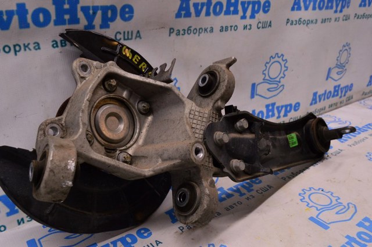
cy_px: 124
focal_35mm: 33
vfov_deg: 39.9
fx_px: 341
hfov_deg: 57.3
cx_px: 186
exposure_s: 1/125
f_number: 8
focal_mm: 22
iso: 1600
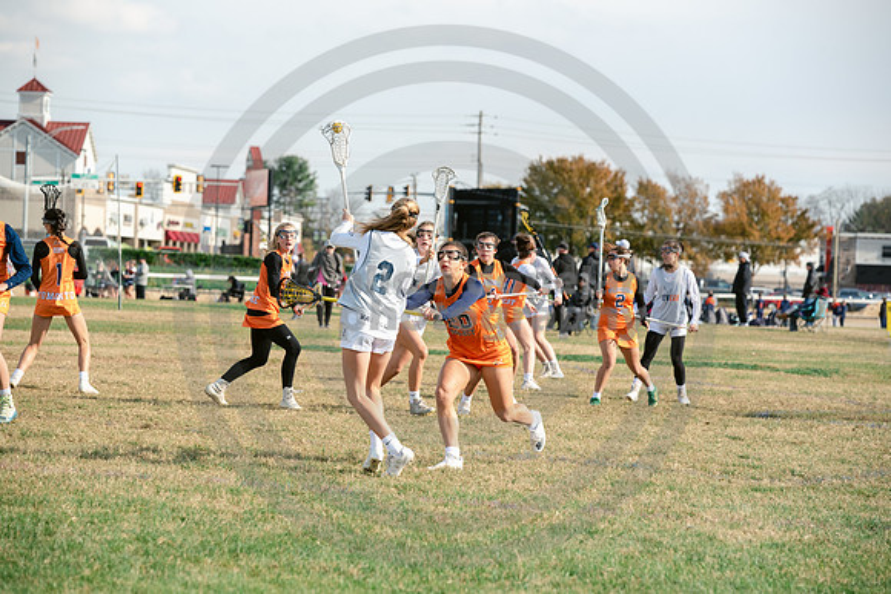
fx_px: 3342
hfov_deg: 15.2
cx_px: 446
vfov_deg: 10.2
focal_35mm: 135
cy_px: 297
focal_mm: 135
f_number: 5
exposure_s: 1/1600
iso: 250
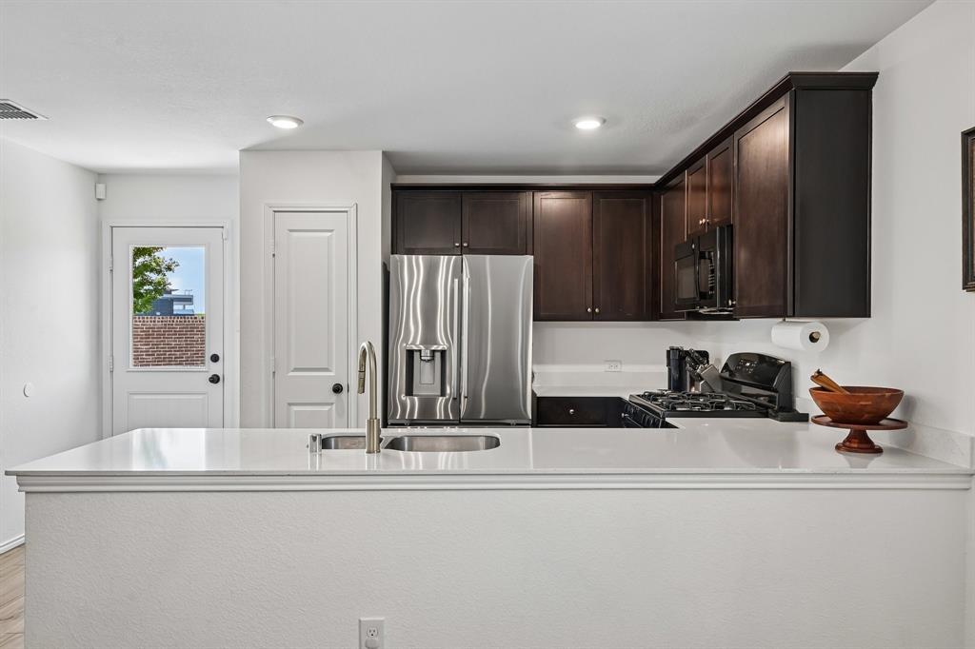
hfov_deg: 74.9
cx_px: 488
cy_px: 324
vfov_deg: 54.1
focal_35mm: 24
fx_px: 636
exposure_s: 1/30
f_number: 8
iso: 400
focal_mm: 23.5
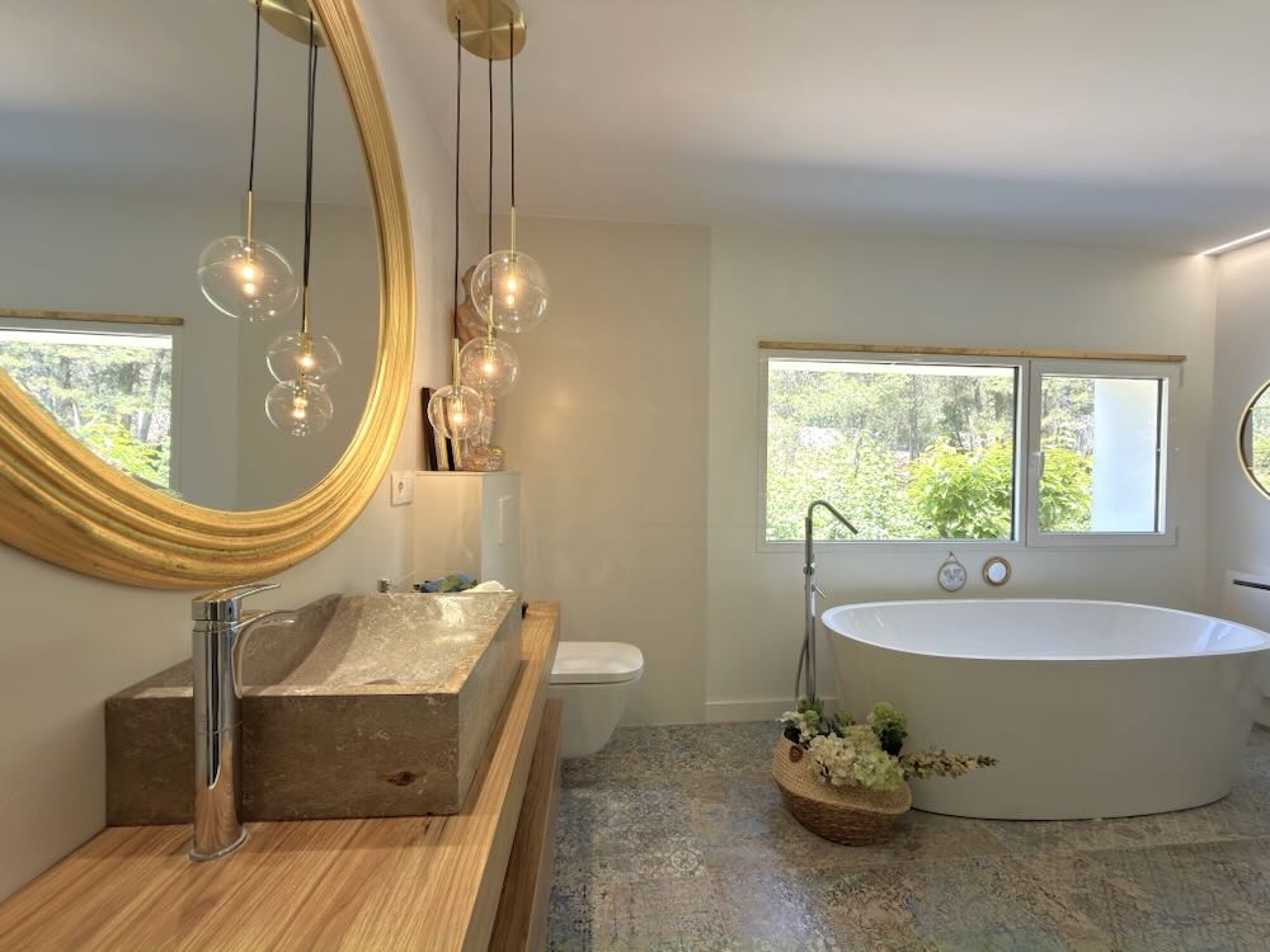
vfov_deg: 85.7
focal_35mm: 14
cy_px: 476
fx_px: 514
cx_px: 635
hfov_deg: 102.1
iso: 50
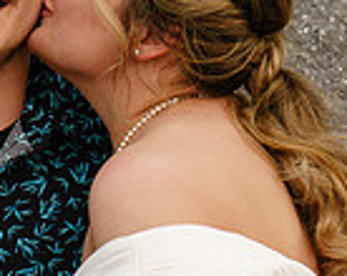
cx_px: -36
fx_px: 2779
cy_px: 336
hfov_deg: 7.1
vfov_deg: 5.7
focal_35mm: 271
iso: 320
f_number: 5
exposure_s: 1/160
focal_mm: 56
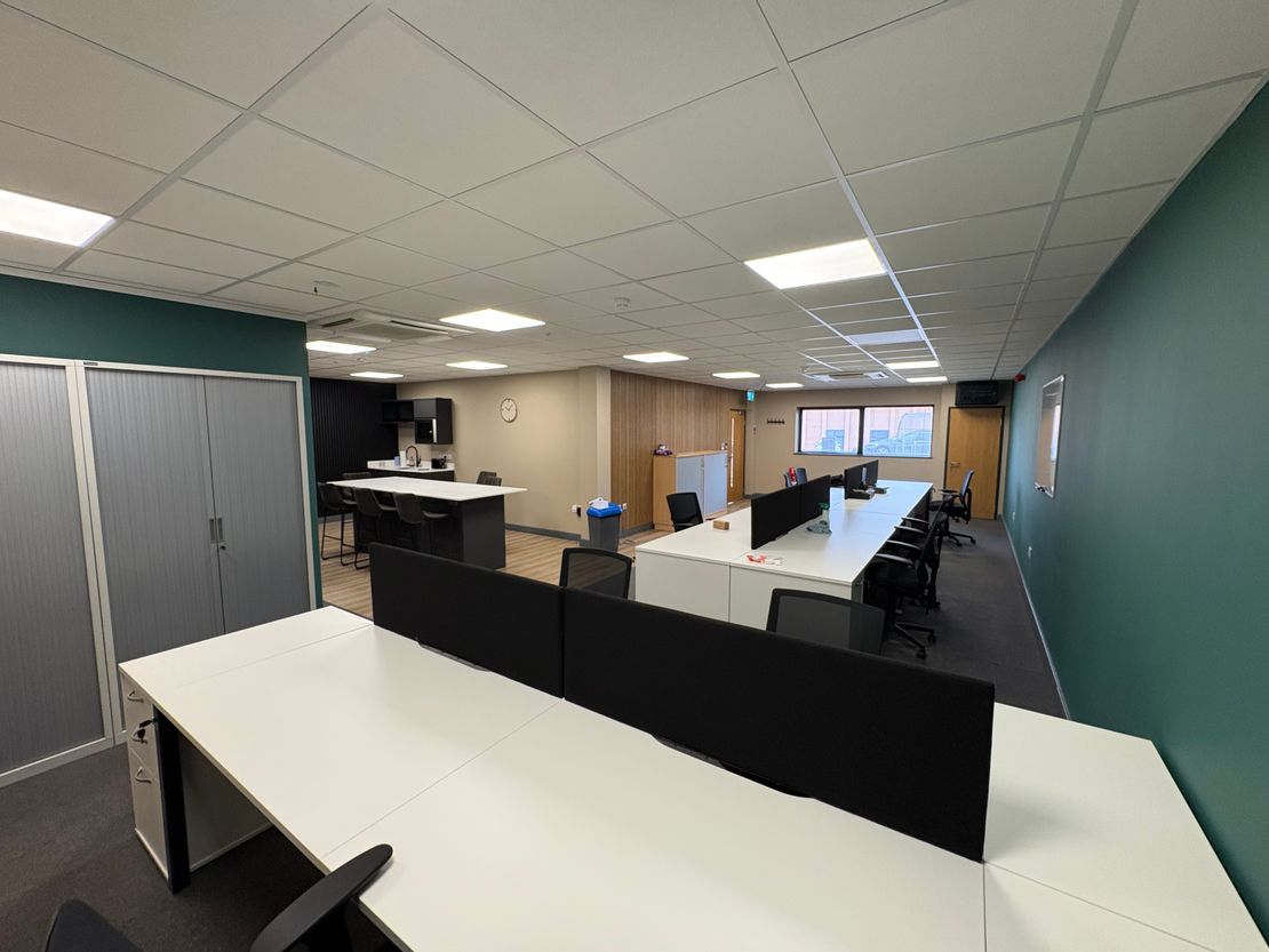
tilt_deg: -4.1
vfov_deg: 85.7
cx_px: 634
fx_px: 513
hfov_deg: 102.1
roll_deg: +0.2
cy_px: 476
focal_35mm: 14
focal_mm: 2.22
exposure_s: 1/100
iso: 400
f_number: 2.2
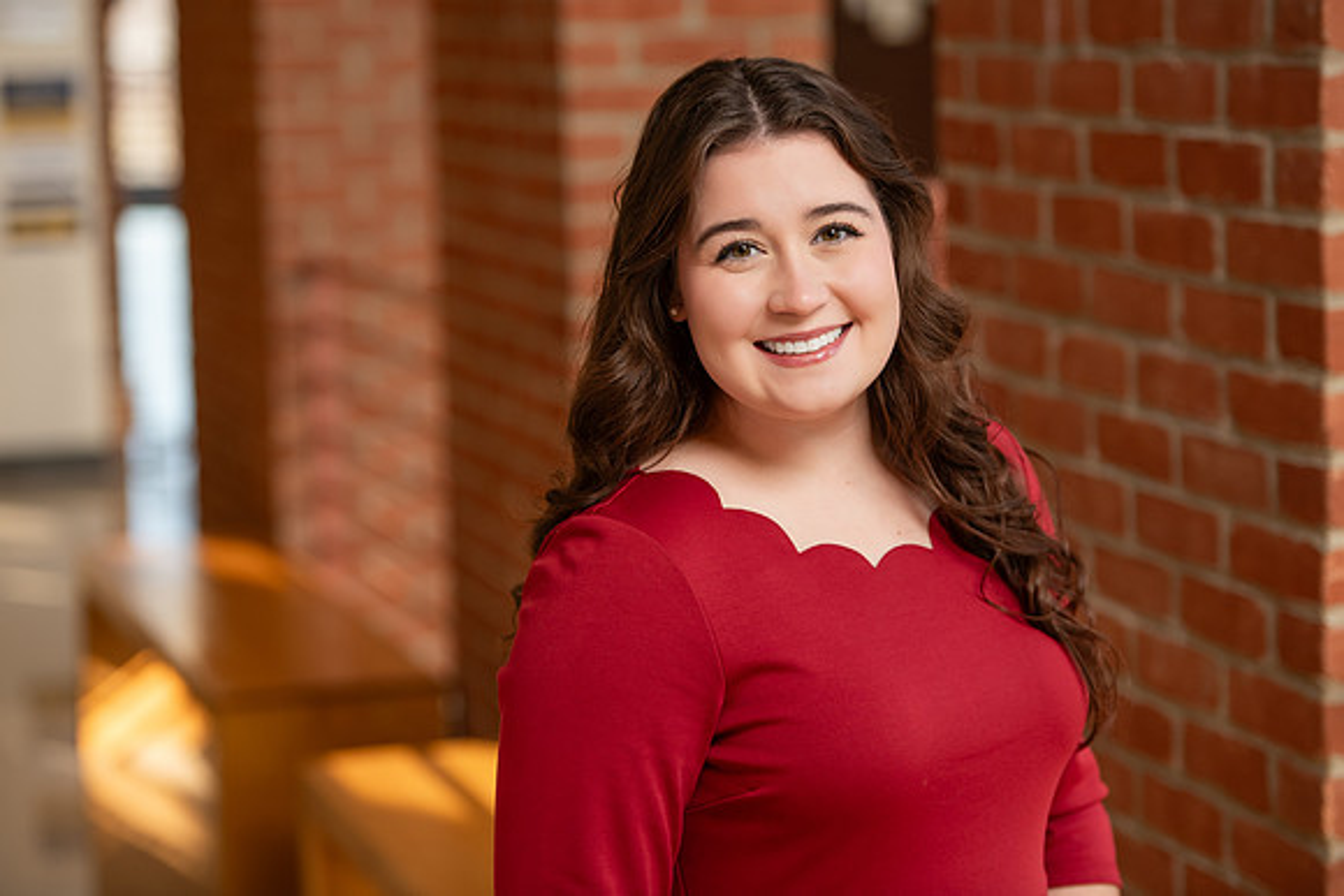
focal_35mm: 102
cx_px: 672
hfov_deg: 20.0
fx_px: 3809
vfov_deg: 13.4
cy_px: 448
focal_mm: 102
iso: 320
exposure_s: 1/250
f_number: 3.2
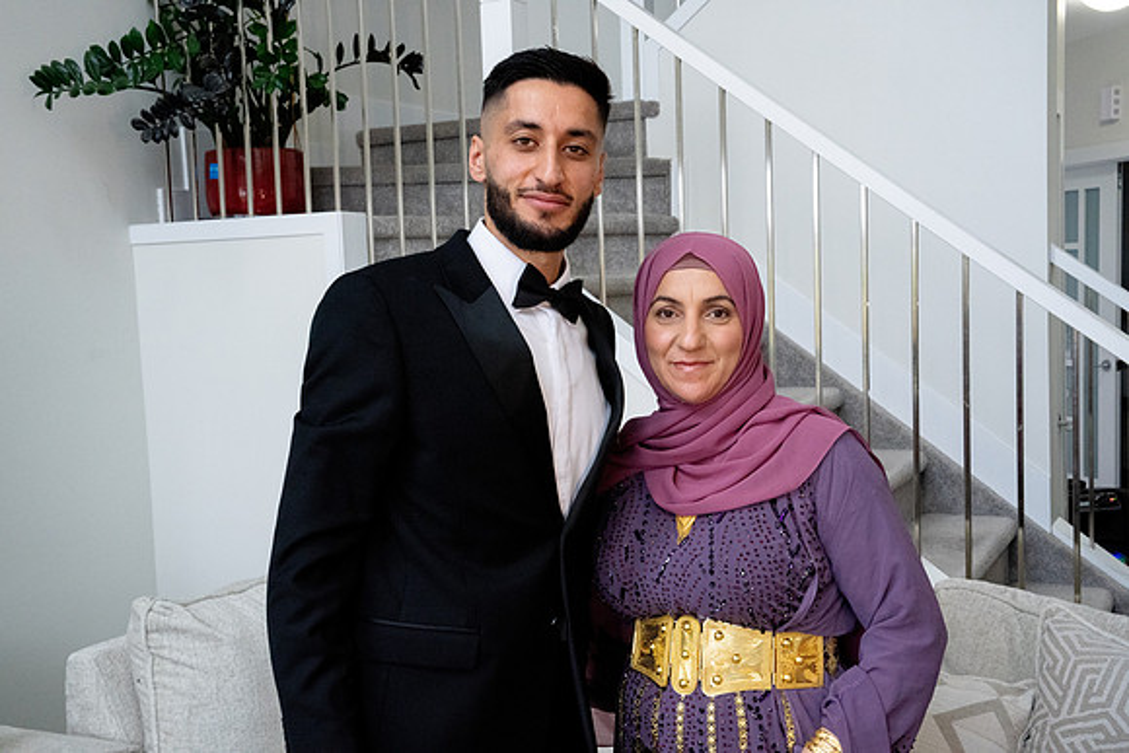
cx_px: 564
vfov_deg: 32.6
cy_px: 376
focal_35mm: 41
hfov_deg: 47.4
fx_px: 1286
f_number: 10
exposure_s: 1/160
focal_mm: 41
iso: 6400
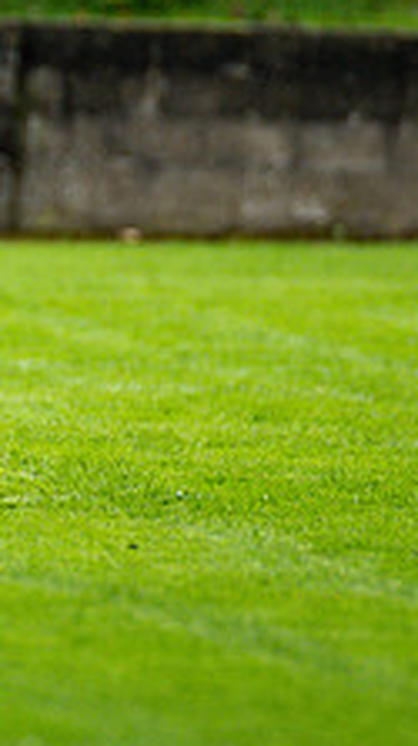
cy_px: 361
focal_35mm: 1227
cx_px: -502
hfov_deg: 1.0
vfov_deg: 1.8
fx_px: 24242
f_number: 2.8
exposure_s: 1/3200
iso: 450
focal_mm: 300
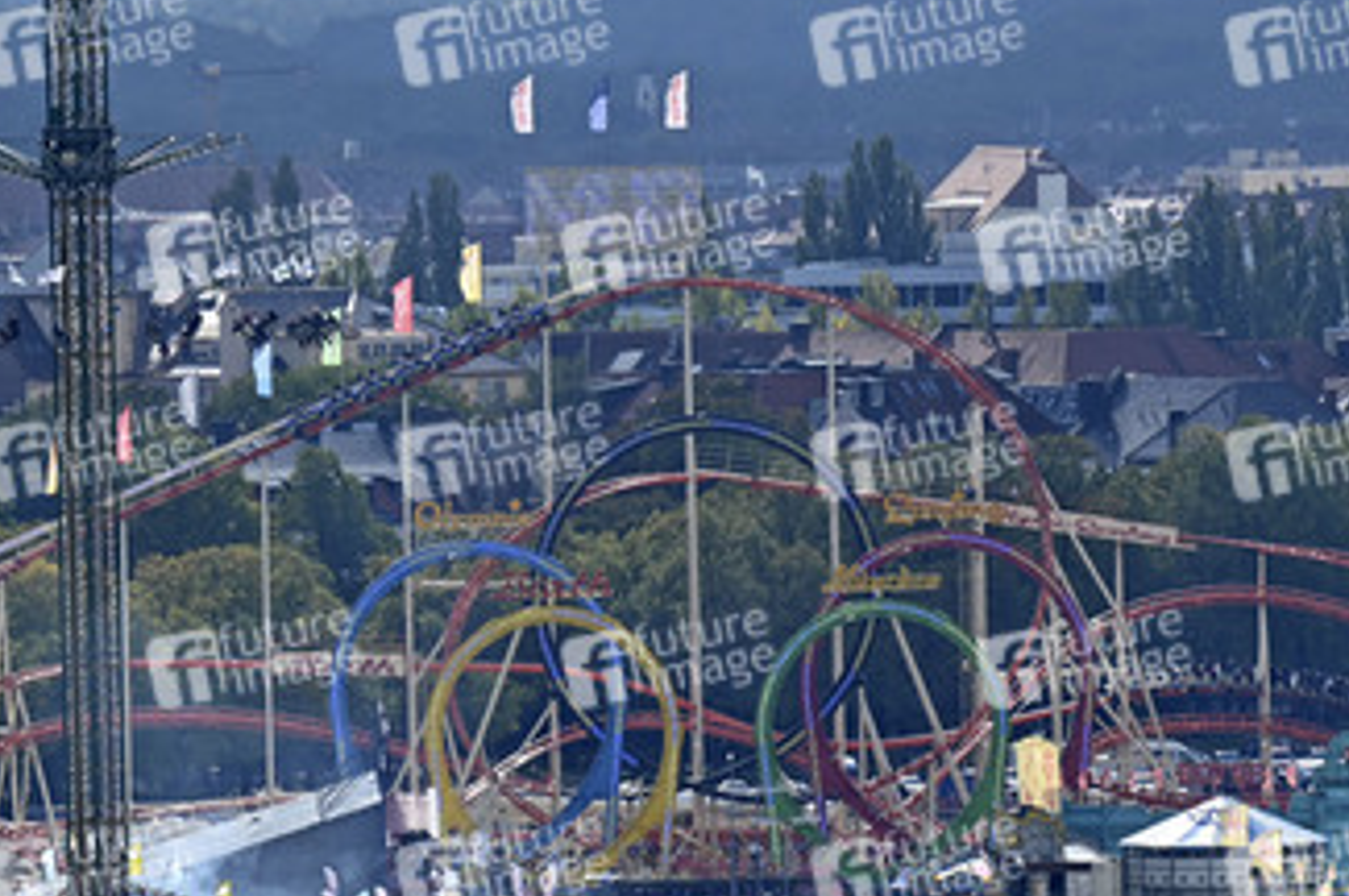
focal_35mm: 416
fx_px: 15572
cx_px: 556
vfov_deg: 3.3
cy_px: 556
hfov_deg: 5.0
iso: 200
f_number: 6.3
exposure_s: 1/1000
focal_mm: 200
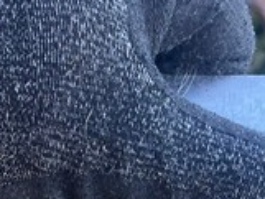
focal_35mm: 129
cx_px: 58
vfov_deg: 10.3
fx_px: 988
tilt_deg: -61.2
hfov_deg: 15.2
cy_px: 446
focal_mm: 4.2
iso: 32
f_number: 1.6
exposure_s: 1/121
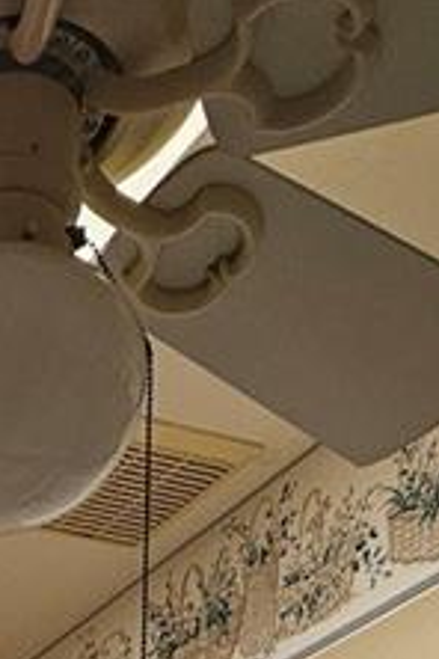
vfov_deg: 16.5
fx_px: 1335
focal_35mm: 73
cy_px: 1466
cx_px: -237
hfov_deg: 16.8
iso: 80
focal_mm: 2.2
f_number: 2.2
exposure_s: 1/218
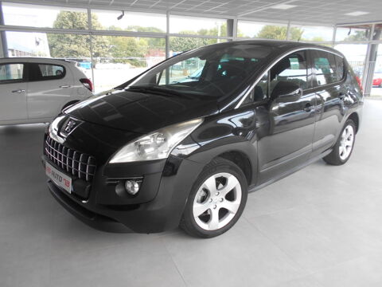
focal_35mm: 26
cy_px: 144
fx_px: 287
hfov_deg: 67.3
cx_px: 191
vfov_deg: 53.1
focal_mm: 4.6
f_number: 3.2
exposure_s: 1/50
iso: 80
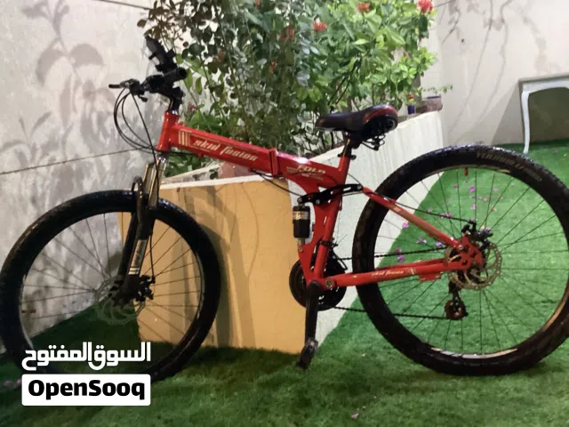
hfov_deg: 58.4
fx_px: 510
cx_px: 284
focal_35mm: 31
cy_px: 214
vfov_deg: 45.4
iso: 640
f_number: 2.4
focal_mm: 3.3
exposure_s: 1/24
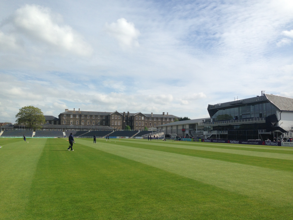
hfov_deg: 55.4
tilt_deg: +3.4
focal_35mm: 33
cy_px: 110
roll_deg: +1.2
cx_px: 146
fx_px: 279
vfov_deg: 42.9
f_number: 2.4
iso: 50
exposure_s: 1/2857
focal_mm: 4.12
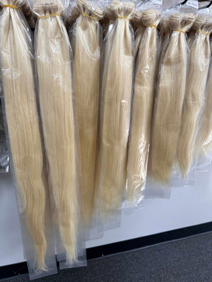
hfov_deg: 56.8
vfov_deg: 71.6
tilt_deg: -23.1
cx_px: 106
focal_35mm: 24
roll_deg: -2.0
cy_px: 141
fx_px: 196
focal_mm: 6.76
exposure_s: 1/120
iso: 200
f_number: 1.78
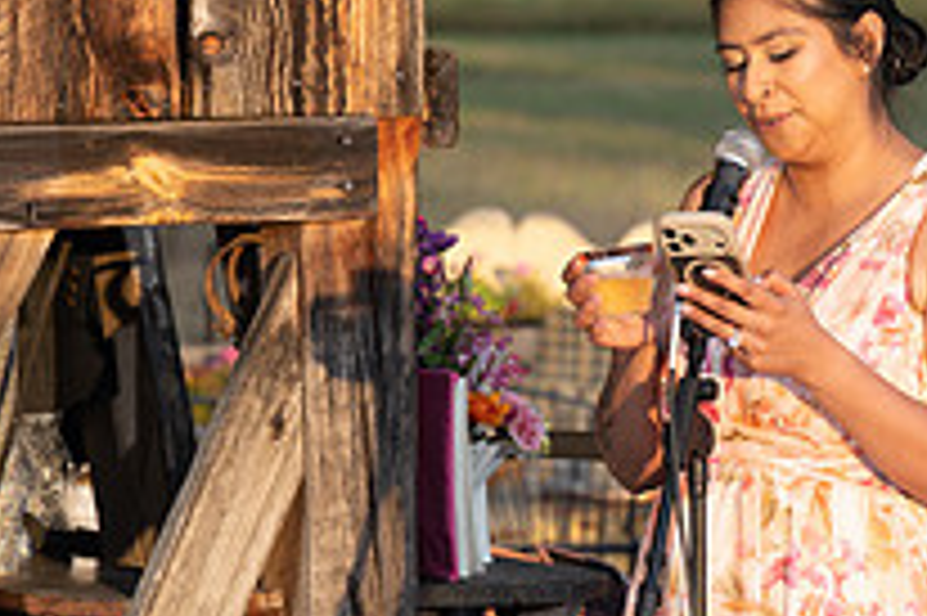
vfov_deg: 3.3
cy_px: 420
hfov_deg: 4.9
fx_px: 10858
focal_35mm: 422
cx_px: 994
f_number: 7.1
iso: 320
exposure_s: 1/125
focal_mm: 150
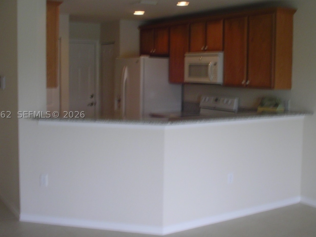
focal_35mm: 48
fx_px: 438
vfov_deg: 30.3
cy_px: 115
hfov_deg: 39.6
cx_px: 164
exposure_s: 1/15
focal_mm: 5.7
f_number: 6.9
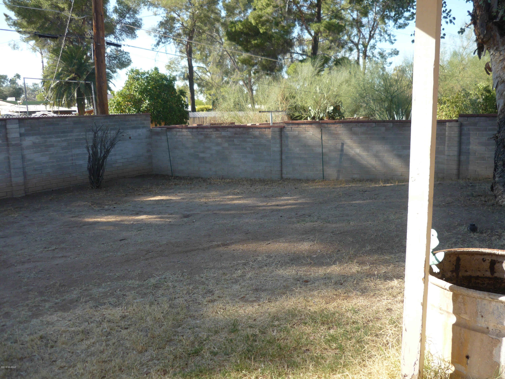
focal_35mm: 33
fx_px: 481
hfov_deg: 55.4
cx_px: 252
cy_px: 190
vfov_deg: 42.9
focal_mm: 5.5
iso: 100
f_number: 2.8
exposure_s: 1/400
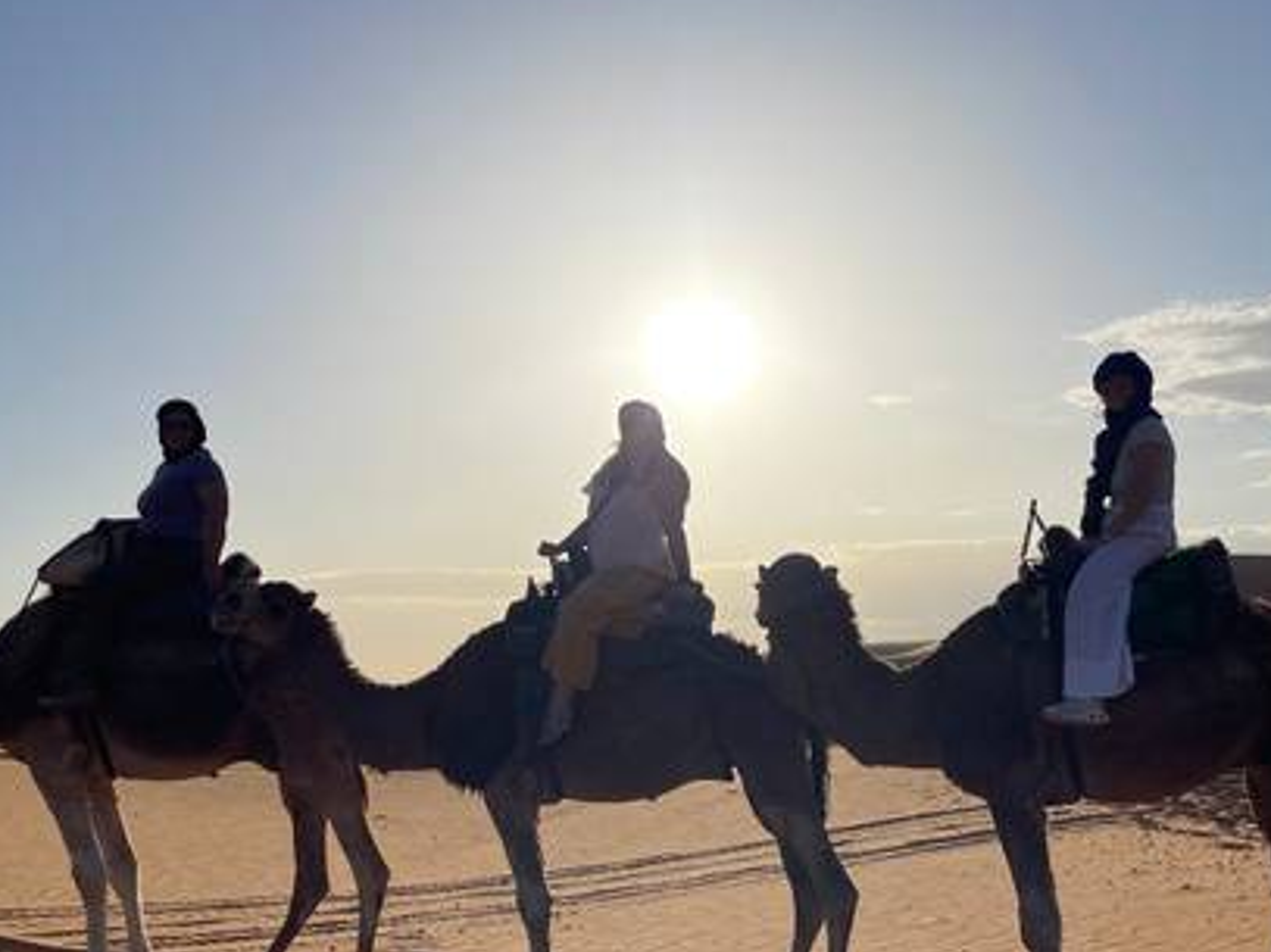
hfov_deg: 41.1
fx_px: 1688
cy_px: 709
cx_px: 737
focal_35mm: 46
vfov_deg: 31.0
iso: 32
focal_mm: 5.1
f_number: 1.6
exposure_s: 1/12048
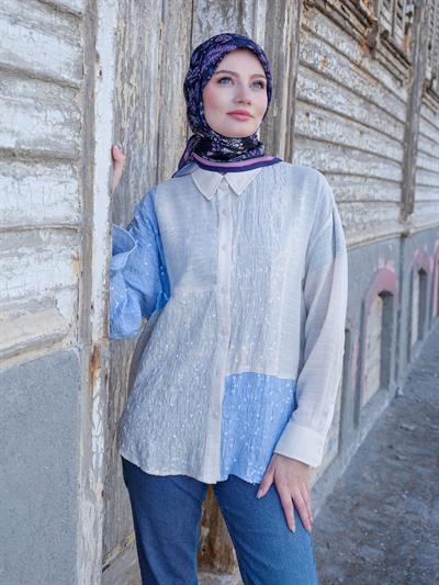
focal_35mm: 55
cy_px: 292
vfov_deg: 34.9
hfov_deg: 26.6
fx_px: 930
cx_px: 220
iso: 320
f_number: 7.1
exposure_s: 1/210
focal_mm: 70
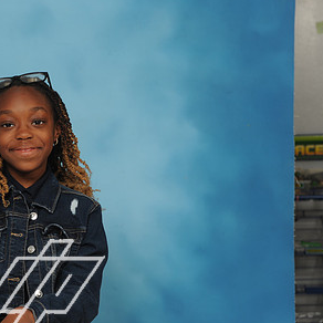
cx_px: 41
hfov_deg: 14.6
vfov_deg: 14.8
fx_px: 1246
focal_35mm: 118
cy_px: 207
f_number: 6.3
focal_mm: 70
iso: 200
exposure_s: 1/100
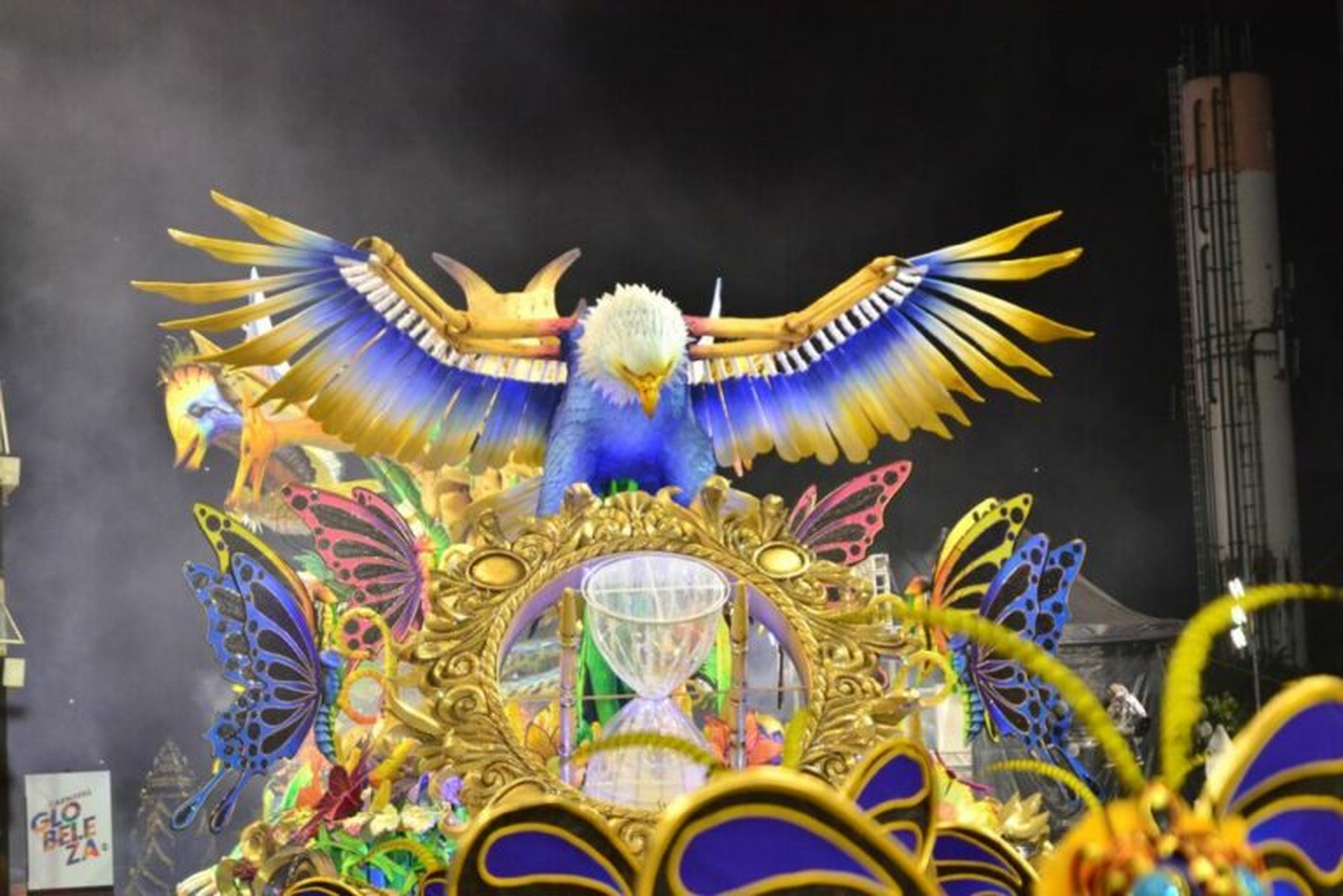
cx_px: 672
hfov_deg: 19.5
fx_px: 3917
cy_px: 448
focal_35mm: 105
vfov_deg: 13.0
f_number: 2.8
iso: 1600
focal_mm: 70
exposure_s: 1/500
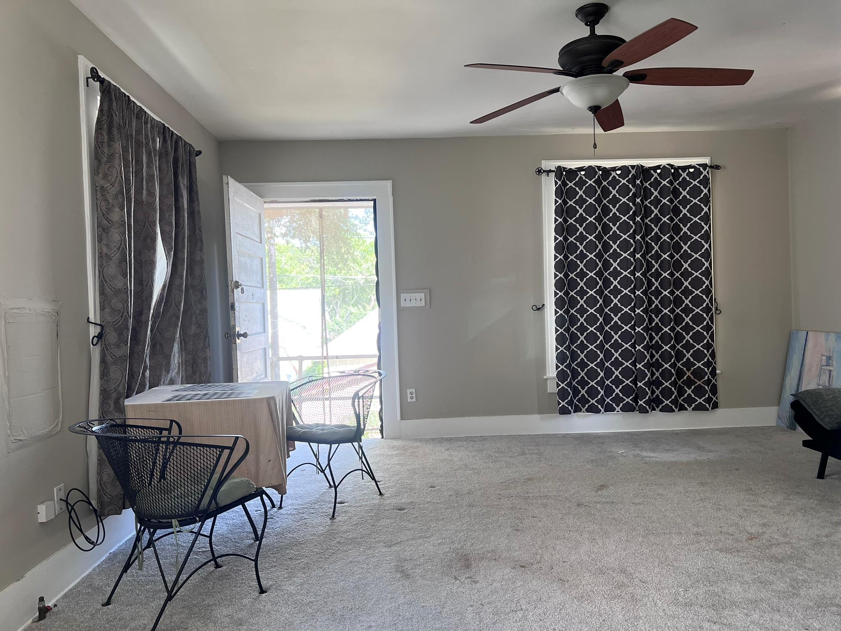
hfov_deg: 67.3
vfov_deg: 53.1
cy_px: 316
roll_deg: +1.2
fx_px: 632
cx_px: 420
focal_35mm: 26
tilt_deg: -1.2
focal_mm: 5.7
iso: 100
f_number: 1.5
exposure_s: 1/121
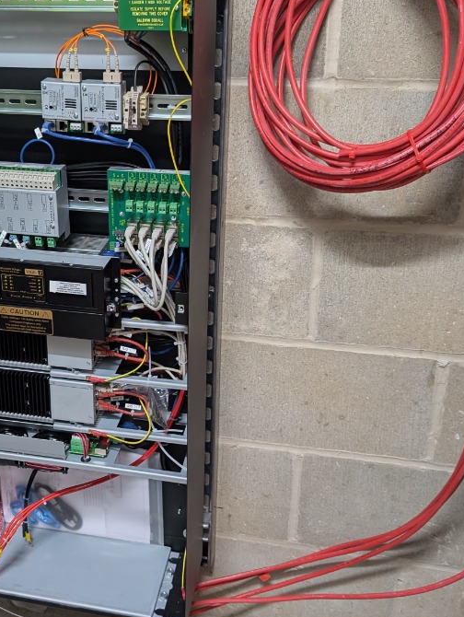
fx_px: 767
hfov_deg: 33.3
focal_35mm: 43
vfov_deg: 43.8
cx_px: 146
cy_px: 285
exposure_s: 1/100
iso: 492
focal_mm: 6.9
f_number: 1.68
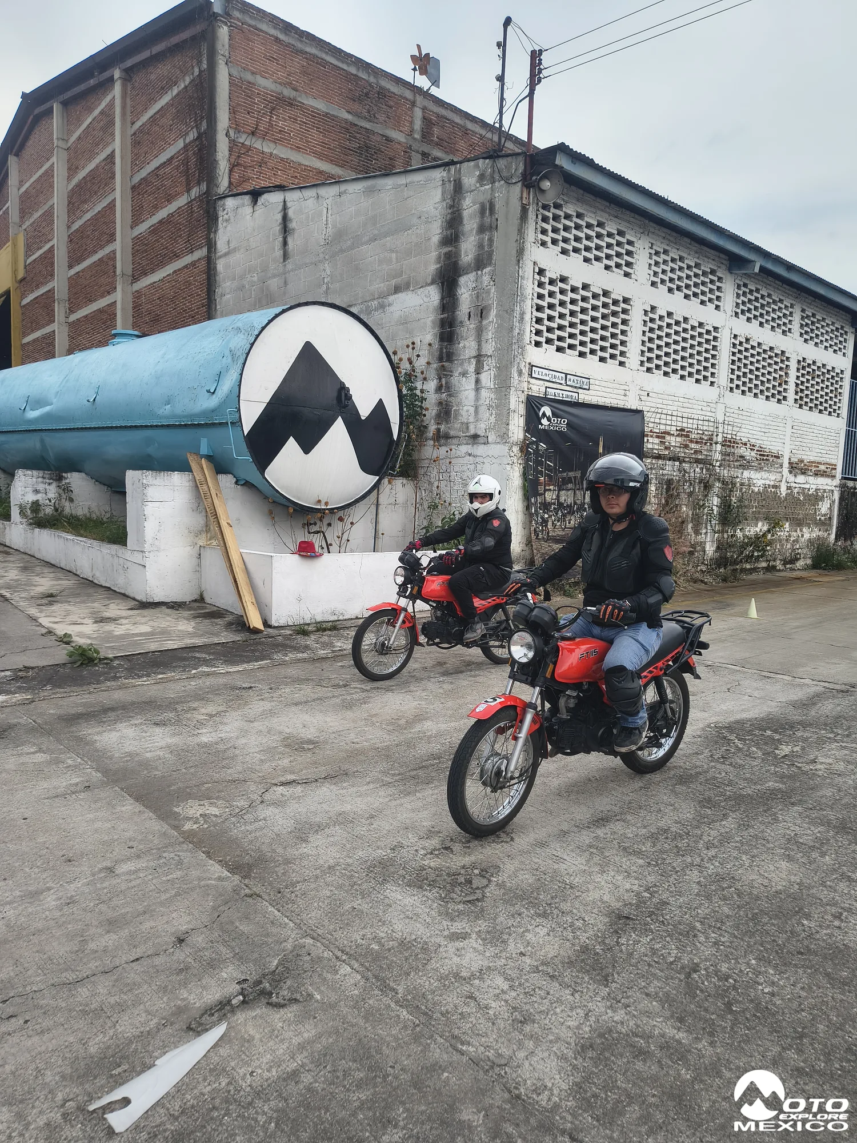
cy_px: 572
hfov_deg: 56.8
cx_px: 428
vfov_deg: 71.6
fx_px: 792
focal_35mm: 24
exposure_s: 1/886
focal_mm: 5.56
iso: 100
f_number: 1.8
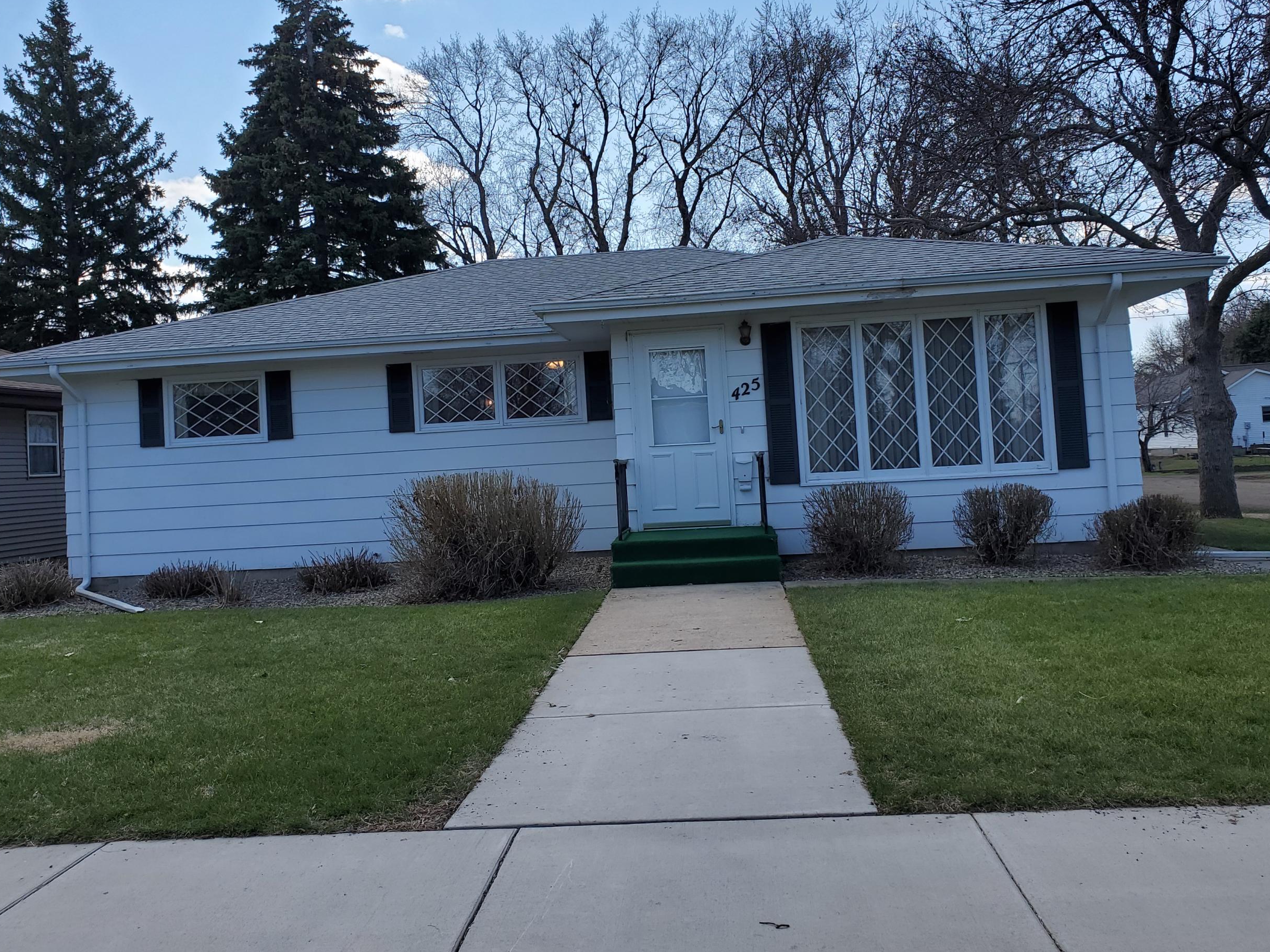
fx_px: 1174
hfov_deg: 56.8
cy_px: 380
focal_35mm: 32
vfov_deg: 43.9
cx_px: 624
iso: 50
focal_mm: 4.3
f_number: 2.4
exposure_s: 1/1215
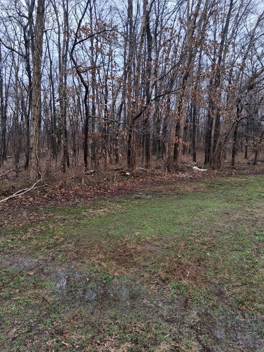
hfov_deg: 53.1
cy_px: 176
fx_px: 264
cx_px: 132
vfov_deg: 67.3
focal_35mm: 26
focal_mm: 3.98
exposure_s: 1/127
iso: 25
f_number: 1.8
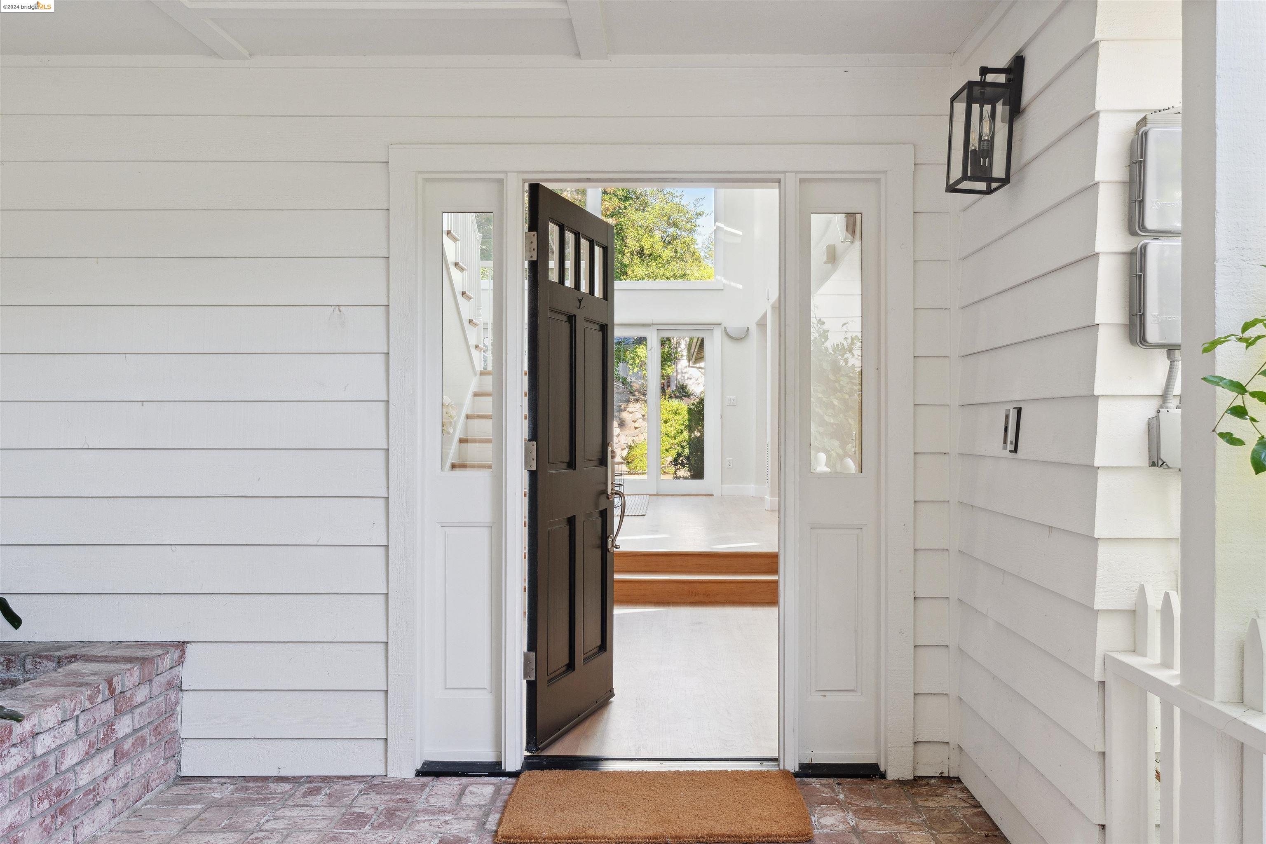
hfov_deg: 60.3
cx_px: 633
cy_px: 422
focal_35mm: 31
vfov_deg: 42.3
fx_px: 1090
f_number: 11
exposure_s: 1/6
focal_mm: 31
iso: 200
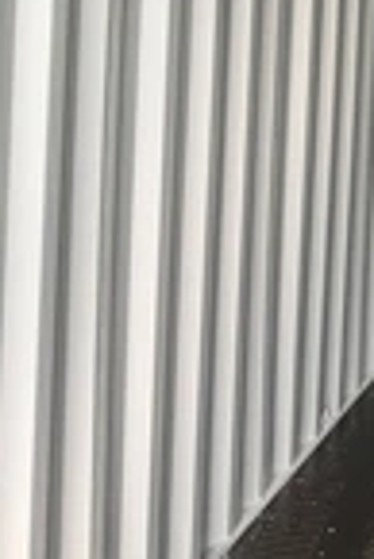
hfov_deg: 13.9
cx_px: 748
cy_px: 27
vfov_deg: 23.6
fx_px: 1290
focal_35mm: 83
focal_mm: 3
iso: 64
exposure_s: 1/122
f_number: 1.8
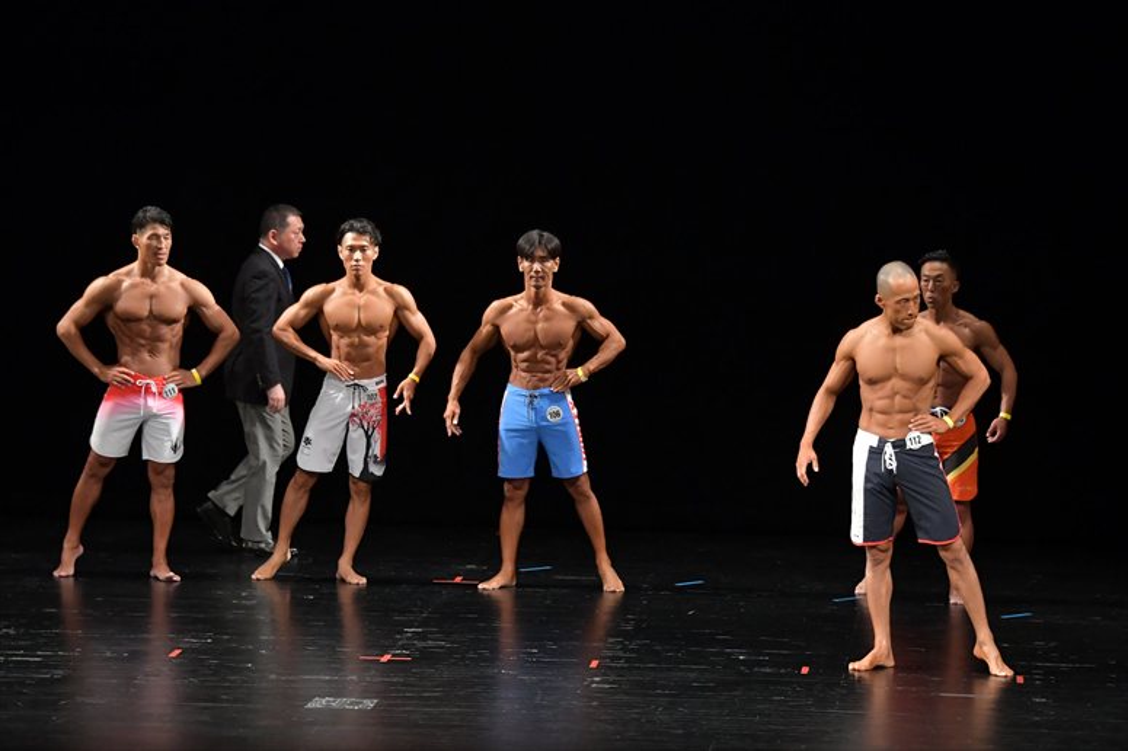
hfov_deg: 11.8
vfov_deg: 7.9
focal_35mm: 174
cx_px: 564
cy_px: 376
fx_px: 5449
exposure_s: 1/400
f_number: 5.6
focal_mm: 116
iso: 3200
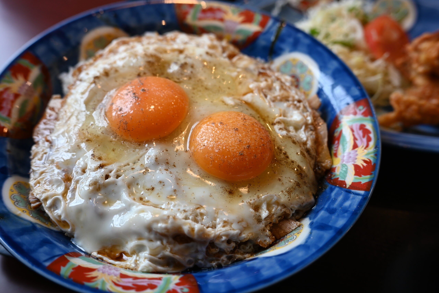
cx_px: 220
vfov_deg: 33.4
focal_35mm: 40
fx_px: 488
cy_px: 146
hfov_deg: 48.5
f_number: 4.5
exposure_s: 1/80
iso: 640
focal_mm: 40
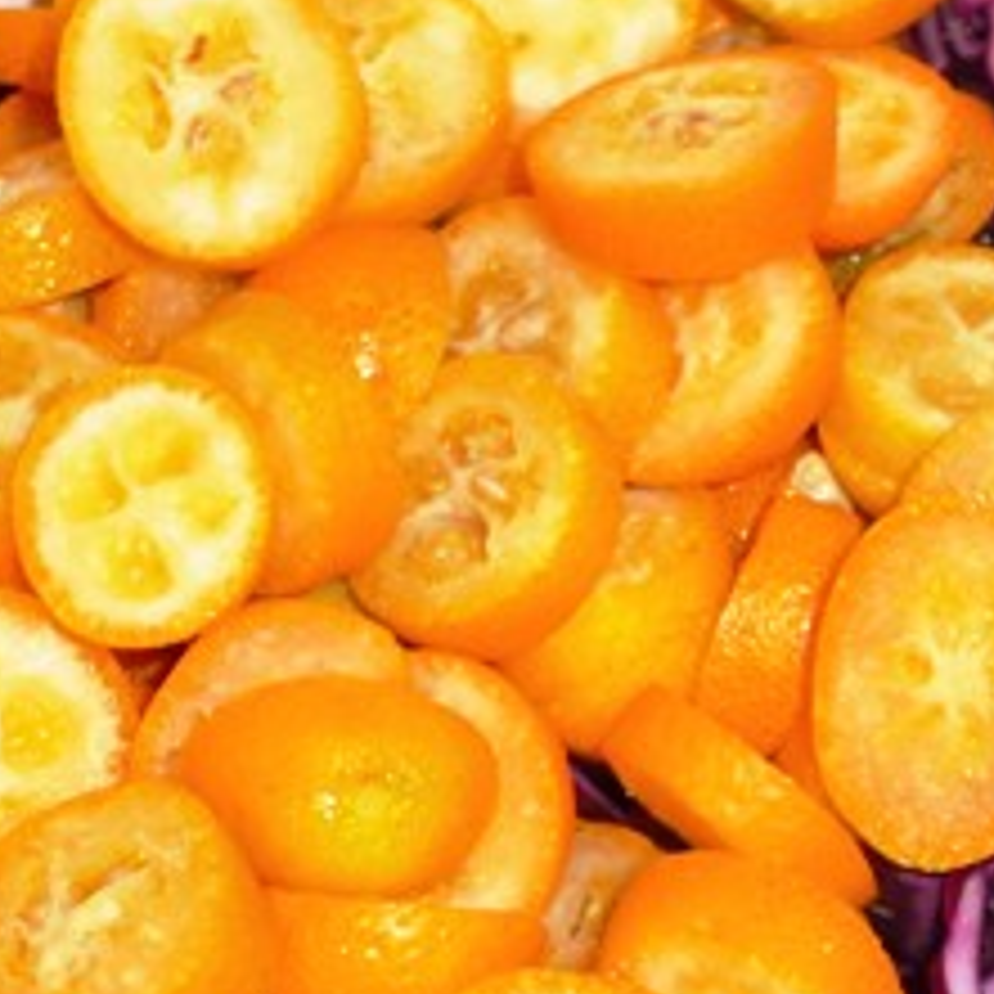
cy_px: 702
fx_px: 3736
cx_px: 864
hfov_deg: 15.0
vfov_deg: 15.1
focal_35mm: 115
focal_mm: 7.6
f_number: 4.1
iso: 100
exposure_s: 1/30
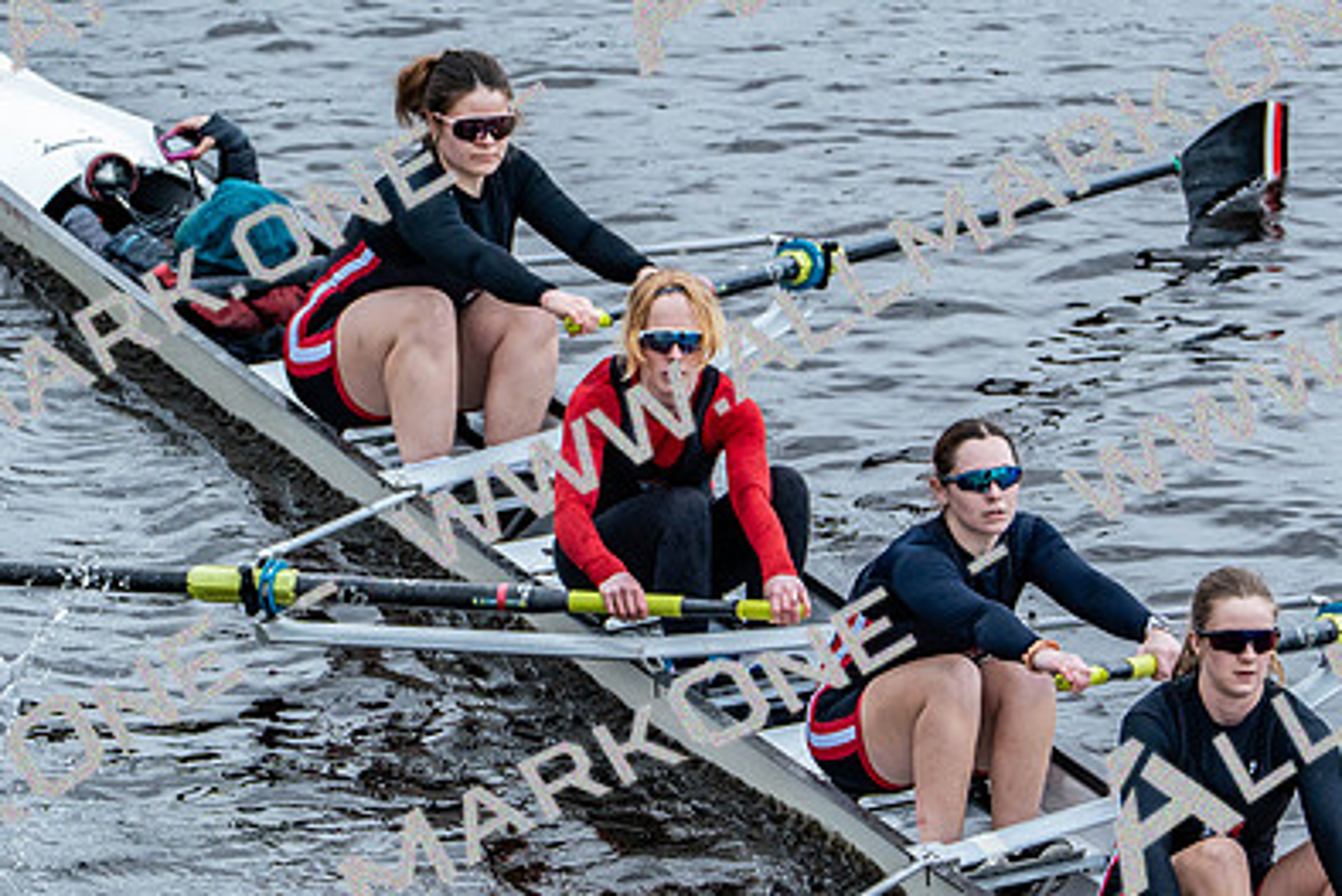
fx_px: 23791
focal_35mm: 638
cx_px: 814
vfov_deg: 2.2
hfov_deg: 3.2
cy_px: 577
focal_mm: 433
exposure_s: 1/1000
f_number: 6.3
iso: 2500
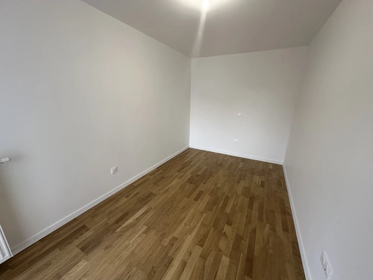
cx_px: 186
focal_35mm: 14
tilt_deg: -14.9
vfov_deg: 85.7
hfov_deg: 102.1
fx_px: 151
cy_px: 140
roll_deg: -0.5
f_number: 2.2
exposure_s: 1/99
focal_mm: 2.22
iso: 160
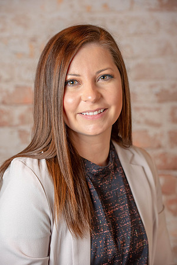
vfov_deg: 20.4
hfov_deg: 13.7
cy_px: 132
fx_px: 737
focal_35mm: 100
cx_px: 88
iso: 500
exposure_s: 1/125
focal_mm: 100
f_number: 5
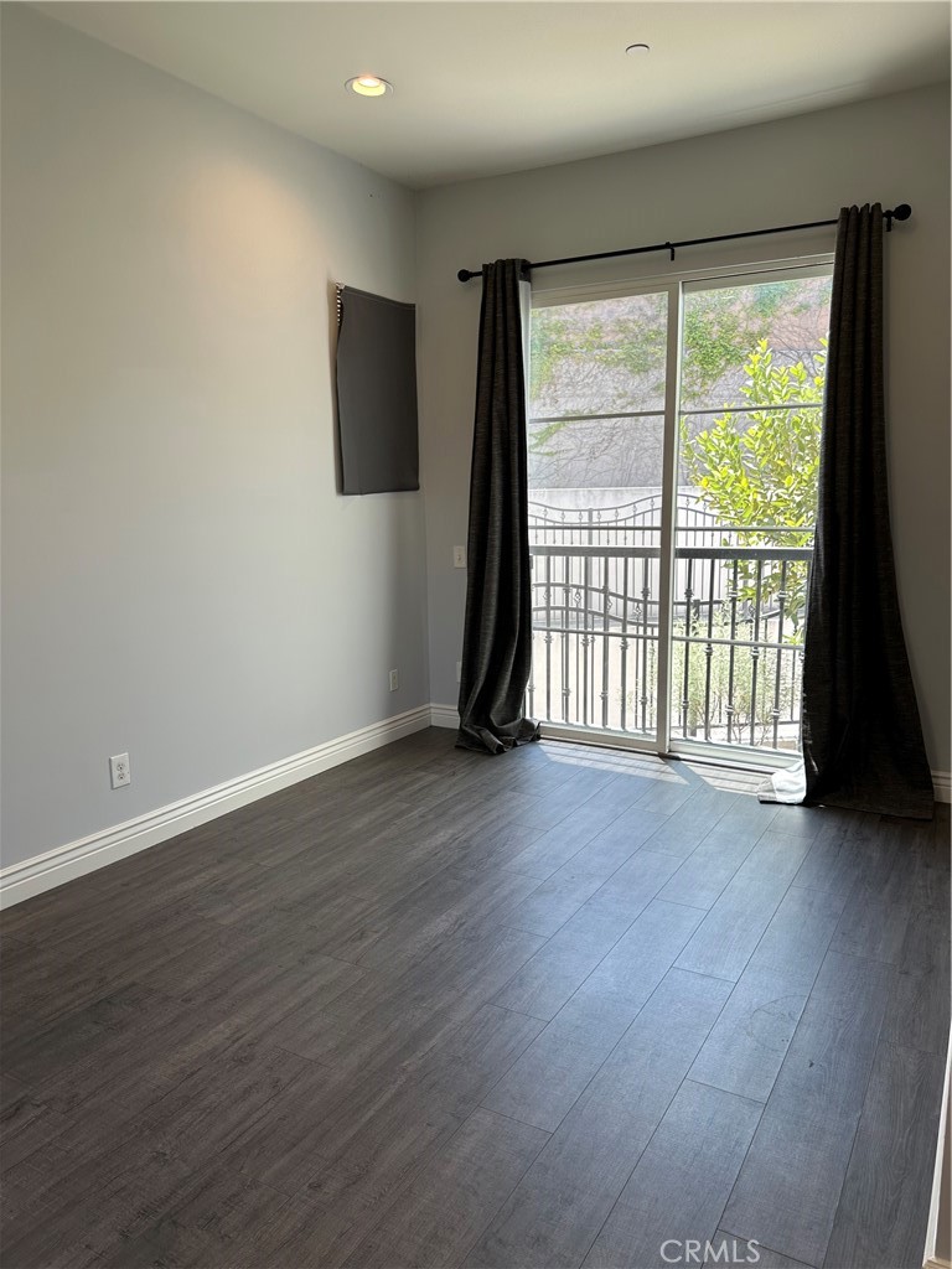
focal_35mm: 24
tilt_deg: -7.5
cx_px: 476
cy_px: 634
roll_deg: +0.4
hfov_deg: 56.8
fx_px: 880
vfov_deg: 71.6
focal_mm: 6.86
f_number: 1.78
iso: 64
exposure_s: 1/224
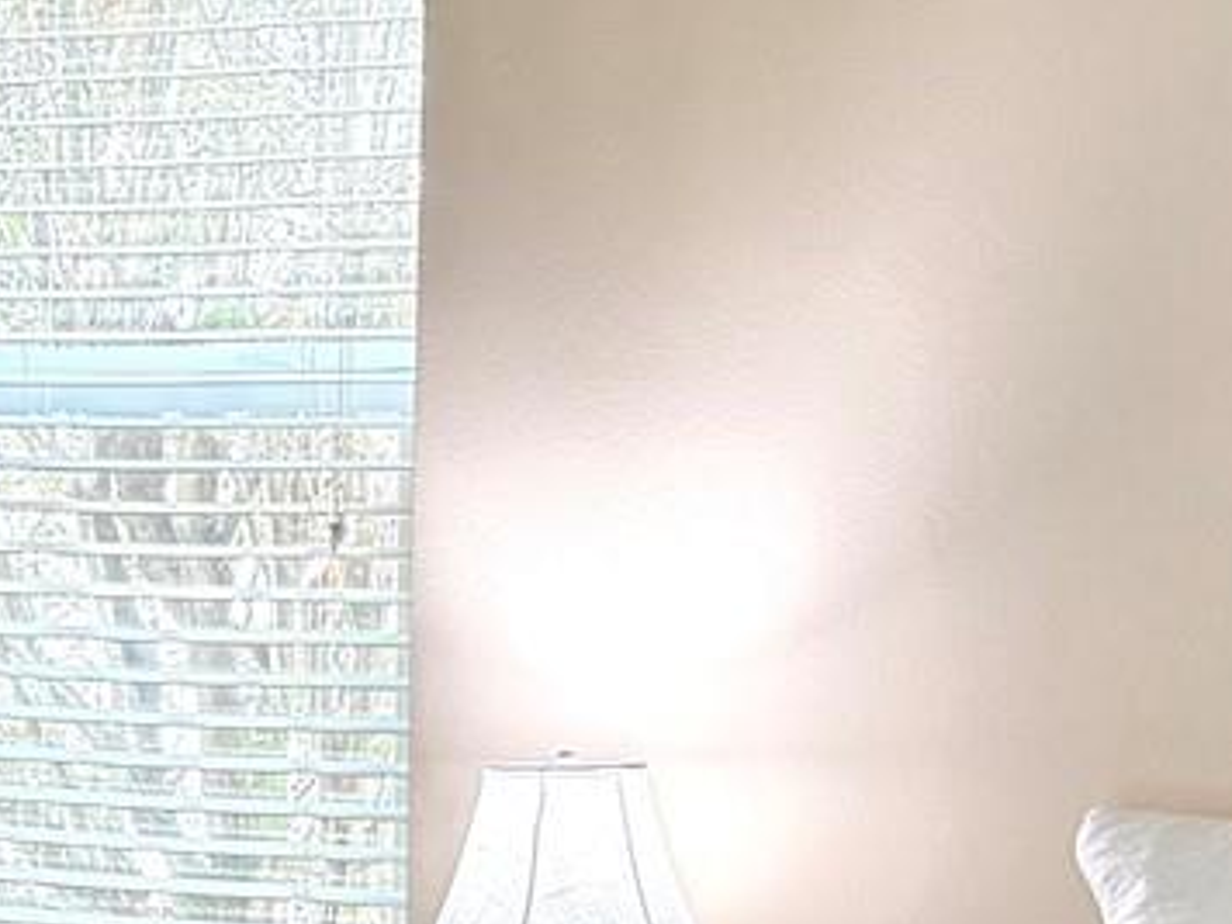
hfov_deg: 17.9
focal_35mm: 108
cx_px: 121
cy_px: 962
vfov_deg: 13.5
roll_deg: -0.6
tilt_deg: -6.3
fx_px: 3844
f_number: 1.78
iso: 250
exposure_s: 1/120
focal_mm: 6.76
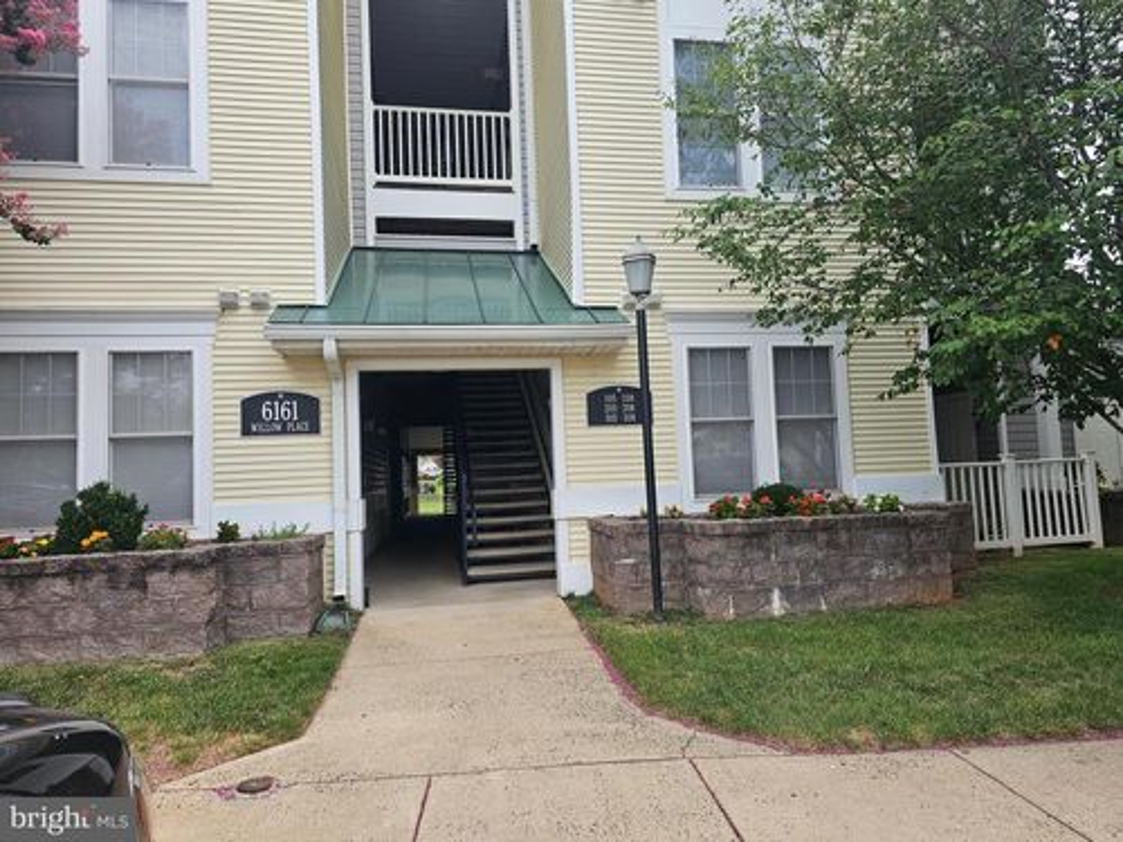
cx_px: 562
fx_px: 746
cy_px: 421
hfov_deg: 73.9
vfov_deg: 58.9
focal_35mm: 23
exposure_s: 1/435
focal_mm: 6.3
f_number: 1.7
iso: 20
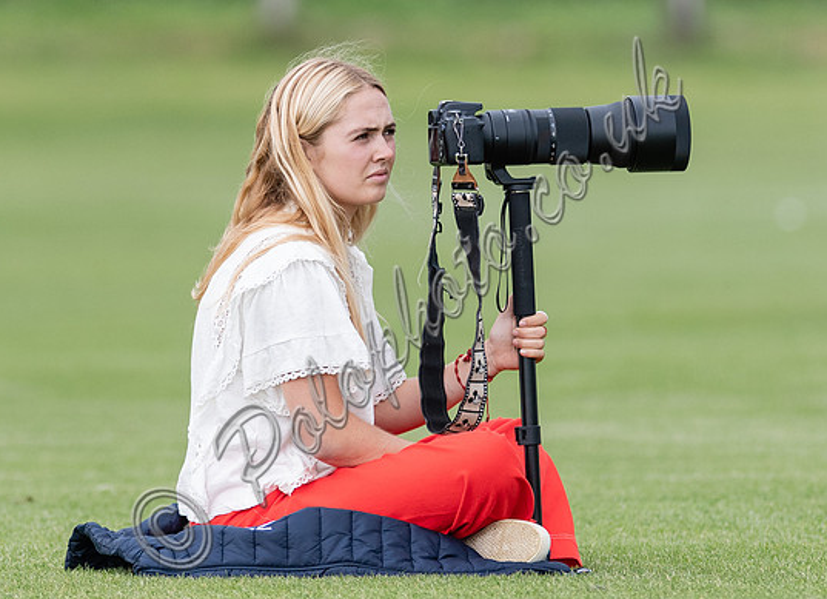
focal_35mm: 971
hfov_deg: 2.1
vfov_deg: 1.5
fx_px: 22916
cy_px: 149
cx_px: 370
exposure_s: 1/2000
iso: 320
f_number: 2.8
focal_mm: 300
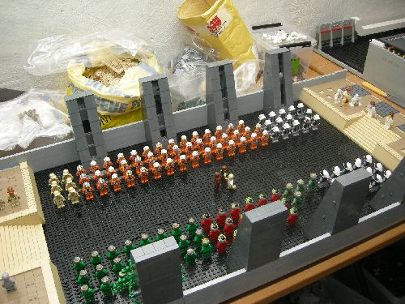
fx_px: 421
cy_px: 152
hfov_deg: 51.4
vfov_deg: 39.7
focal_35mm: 36
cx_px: 202
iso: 64
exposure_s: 1/60
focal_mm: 7.5
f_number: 2.7
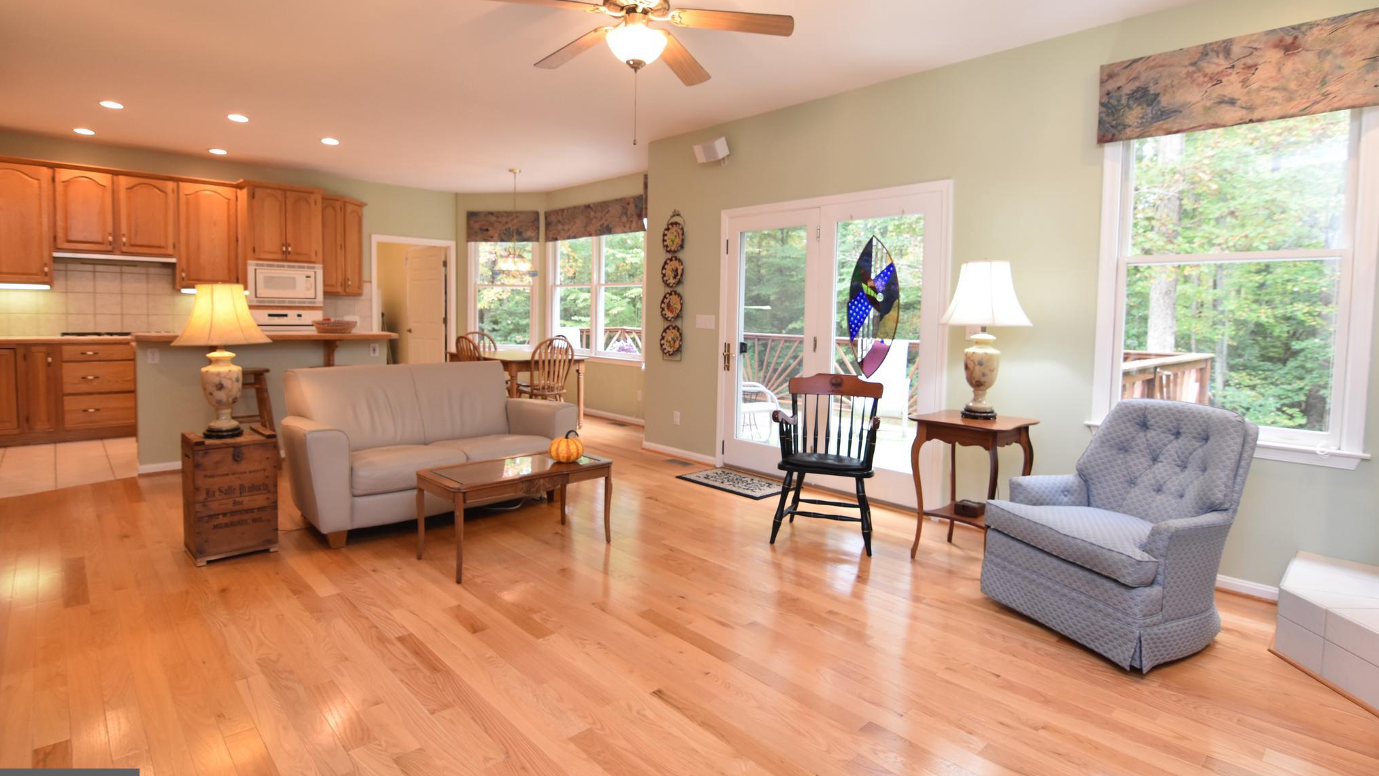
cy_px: 354
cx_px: 685
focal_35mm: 18
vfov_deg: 60.2
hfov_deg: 91.8
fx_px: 668
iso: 800
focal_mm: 11.5
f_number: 4
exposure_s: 1/60
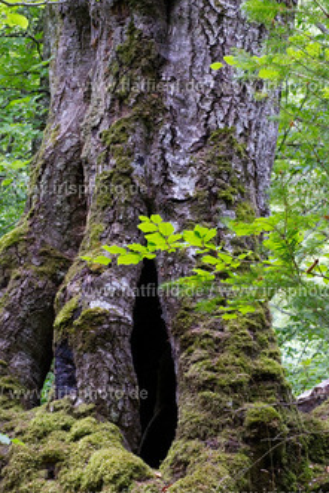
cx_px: 158
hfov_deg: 11.4
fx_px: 1643
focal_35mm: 120
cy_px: 326
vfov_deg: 17.0
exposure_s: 1/60
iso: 1000
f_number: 7.1
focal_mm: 41.1
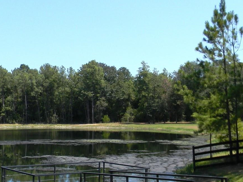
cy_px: 110
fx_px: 463
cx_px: 105
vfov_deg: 22.2
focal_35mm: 66
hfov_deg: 29.4
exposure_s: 1/225
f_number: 7
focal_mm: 5
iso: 80
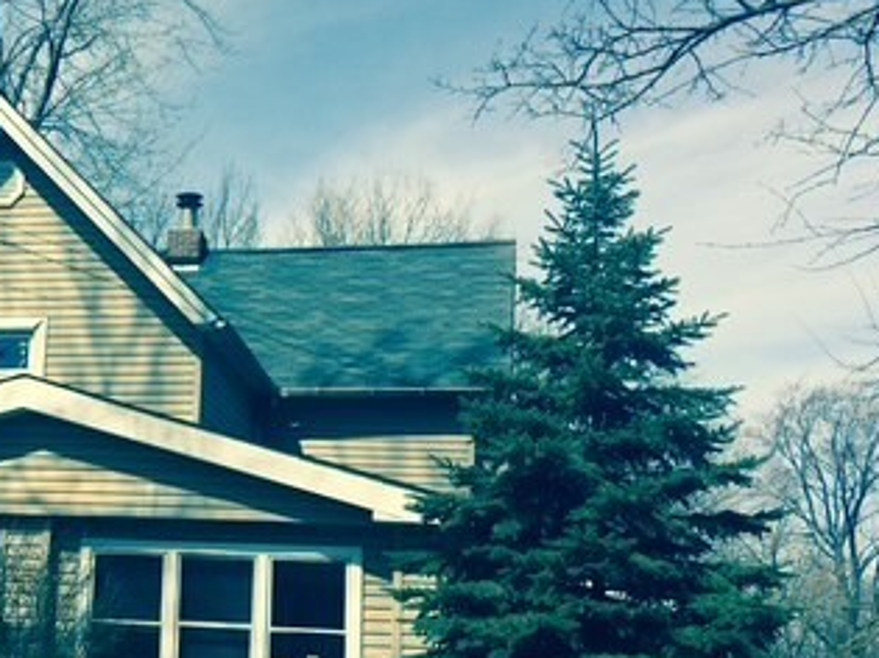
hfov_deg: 31.2
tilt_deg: +7.9
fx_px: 1498
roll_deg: -1.4
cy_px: 466
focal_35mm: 59
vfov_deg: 24.6
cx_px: 92
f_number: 2.2
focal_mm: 4.15
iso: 32
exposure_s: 1/2415
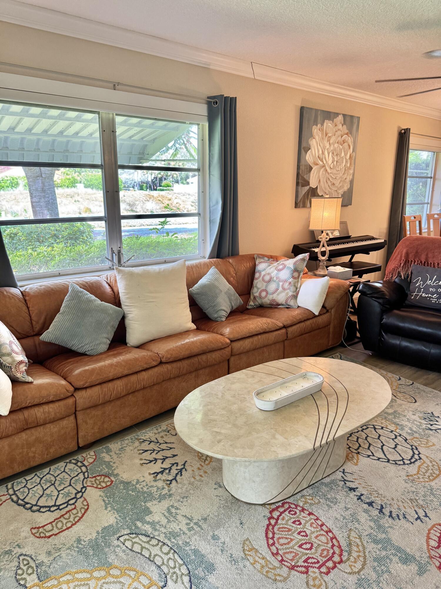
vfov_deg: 71.6
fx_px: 408
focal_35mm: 24
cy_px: 294
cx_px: 220
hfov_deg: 56.8
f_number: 1.78
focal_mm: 6.76
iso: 200
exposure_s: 1/120
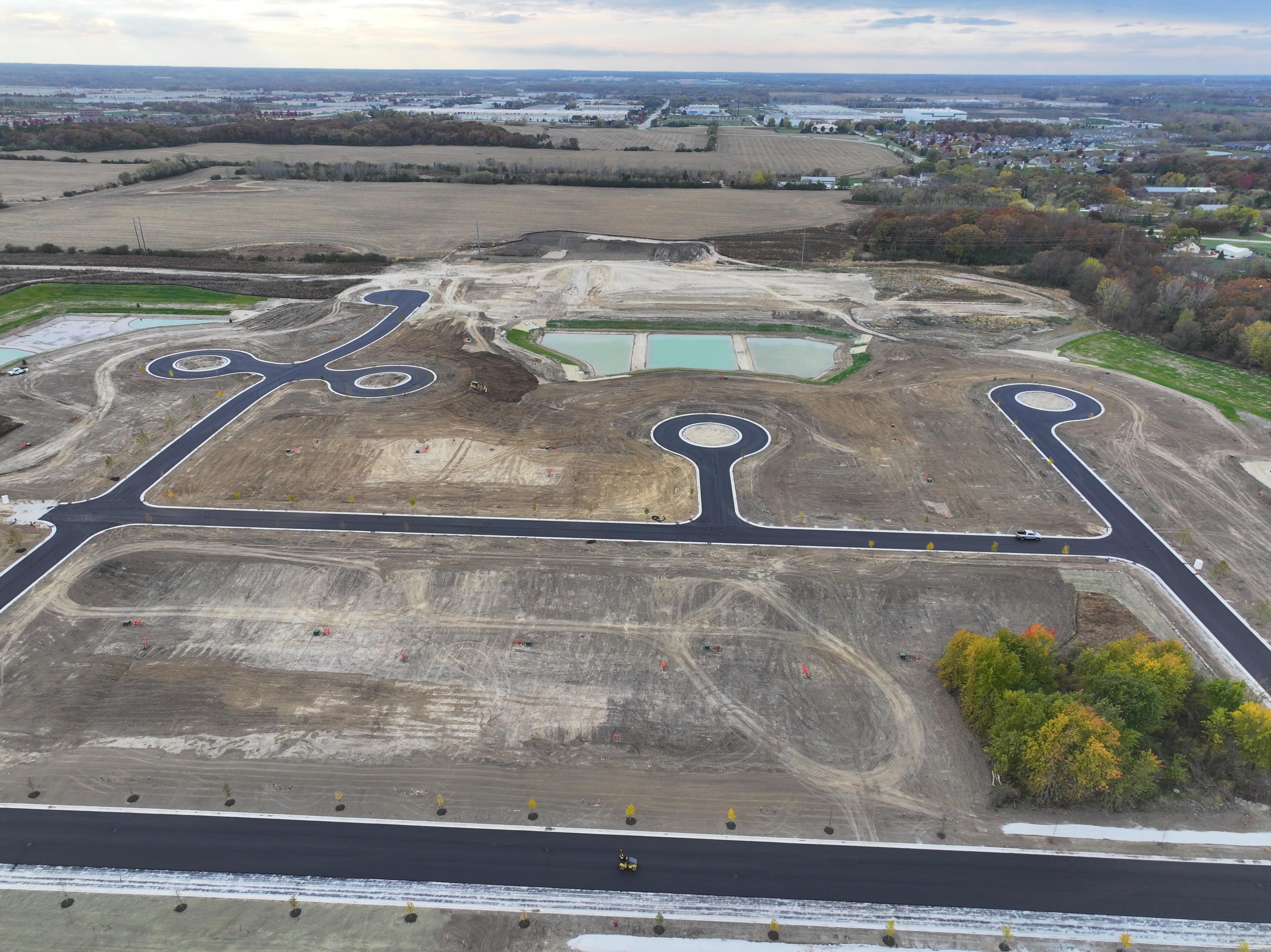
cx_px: 636
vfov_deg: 56.8
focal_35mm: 24
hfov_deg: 71.6
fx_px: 881
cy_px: 476
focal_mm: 12.29
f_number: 2.8
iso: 180
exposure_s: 1/640
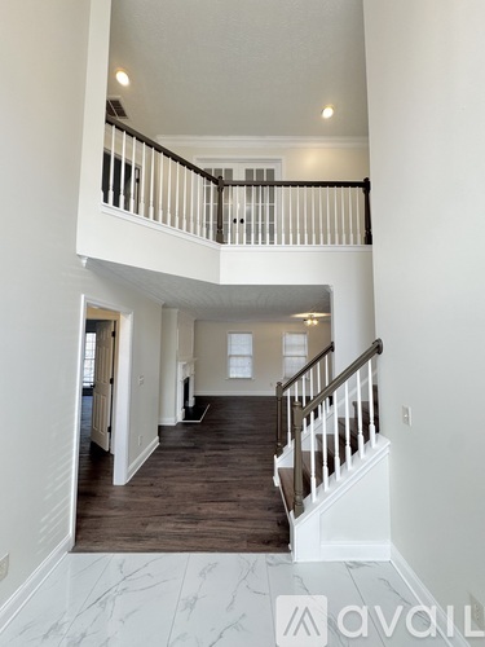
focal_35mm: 14
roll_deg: -0.1
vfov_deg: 102.1
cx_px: 242
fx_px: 262
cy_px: 324
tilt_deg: +4.7
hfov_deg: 85.7
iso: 125
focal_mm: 2.22
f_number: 2.2
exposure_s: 1/120
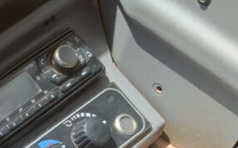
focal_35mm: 109
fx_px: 706
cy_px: 205
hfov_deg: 17.6
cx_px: -97
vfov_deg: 11.6
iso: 16
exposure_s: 1/400
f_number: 1.8
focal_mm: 3
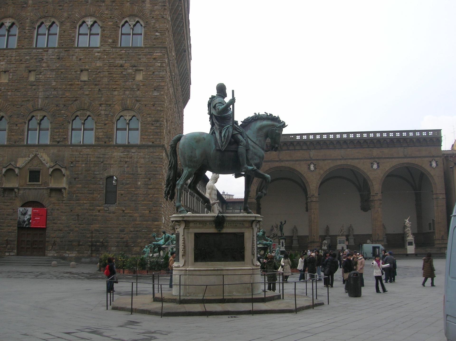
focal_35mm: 34
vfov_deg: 41.7
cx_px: 228
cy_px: 170
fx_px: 448
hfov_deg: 54.0
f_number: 4.9
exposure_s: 1/44.3
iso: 50
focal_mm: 5.7
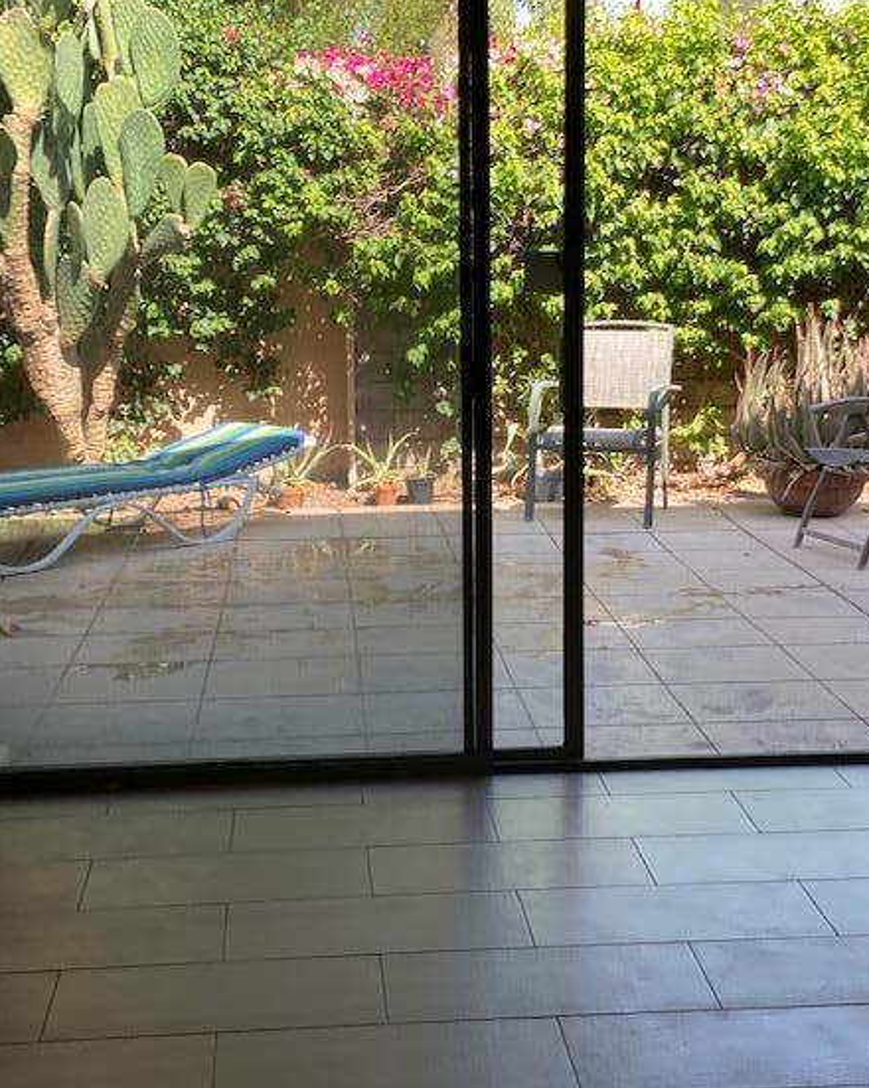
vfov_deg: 32.0
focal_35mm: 59
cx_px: 438
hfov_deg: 25.8
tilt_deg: -7.1
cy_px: 488
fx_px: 1899
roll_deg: +0.3
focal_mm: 6
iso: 25
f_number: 2
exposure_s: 1/233
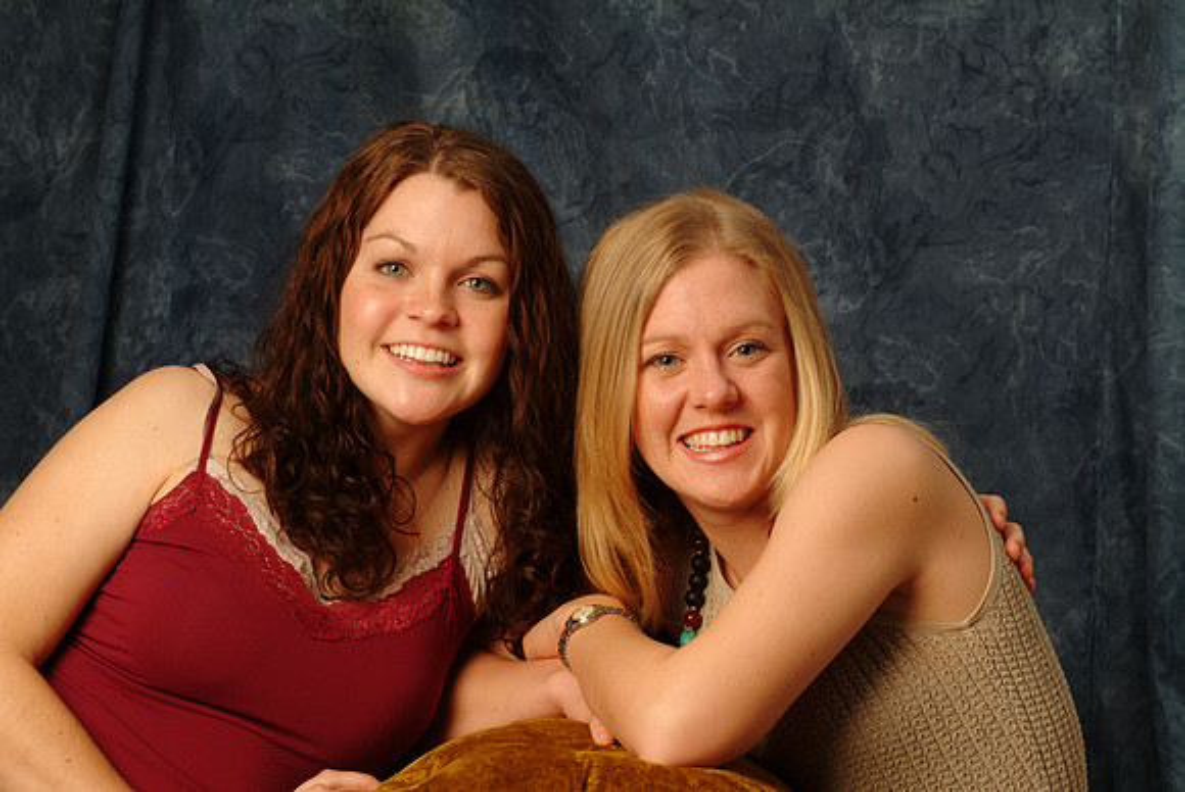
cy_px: 396
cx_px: 592
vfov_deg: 11.6
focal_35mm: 118
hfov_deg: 17.3
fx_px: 3904
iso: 400
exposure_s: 1/125
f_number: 13
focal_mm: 79
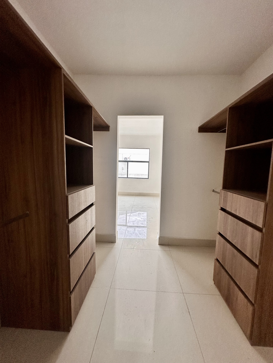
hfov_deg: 85.7
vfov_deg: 102.1
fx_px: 147
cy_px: 182
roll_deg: -1.5
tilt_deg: -4.1
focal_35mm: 14
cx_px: 136
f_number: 2.2
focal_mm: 2.22
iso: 100
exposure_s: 1/120
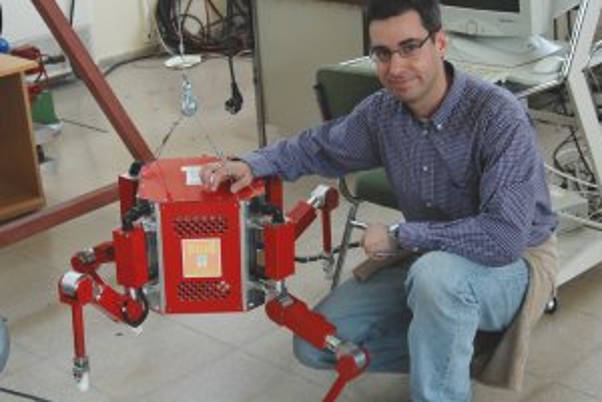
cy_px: 235
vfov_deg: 20.0
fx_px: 1137
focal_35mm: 68
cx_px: 273
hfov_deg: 29.6
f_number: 4
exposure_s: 1/60
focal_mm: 34
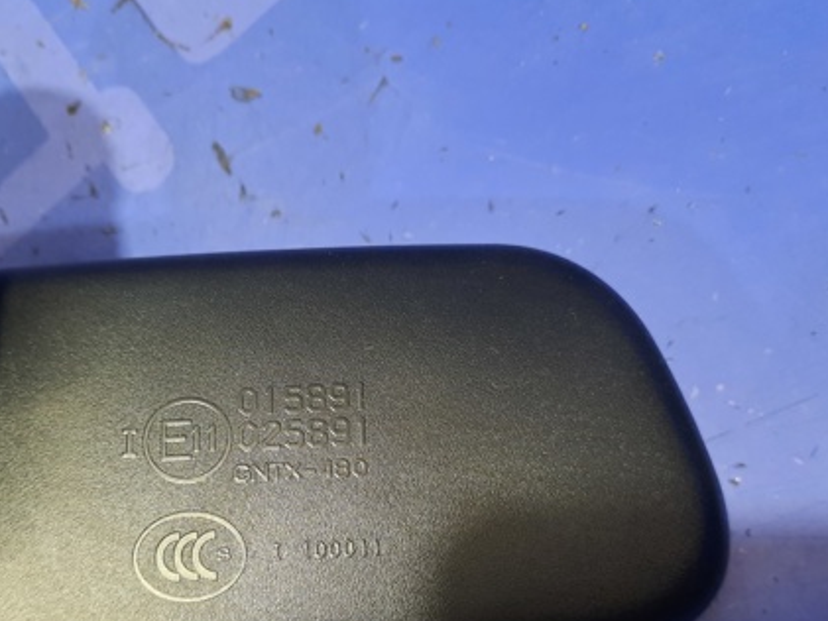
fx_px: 909
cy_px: 430
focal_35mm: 38
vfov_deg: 37.2
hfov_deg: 48.5
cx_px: 307
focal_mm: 4.6
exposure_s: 1/25
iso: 320
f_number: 2
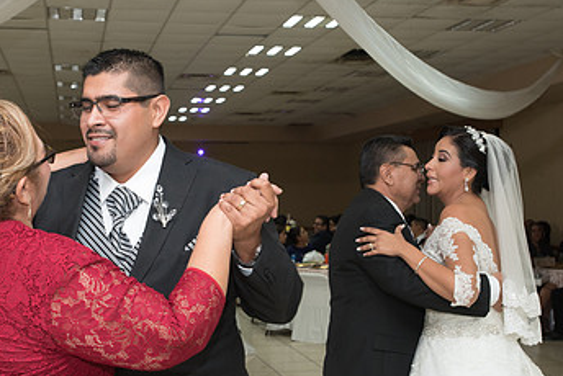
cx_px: 200
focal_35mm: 59
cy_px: 220
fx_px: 923
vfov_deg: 23.0
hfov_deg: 33.7
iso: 1600
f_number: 3.5
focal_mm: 35
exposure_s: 1/100
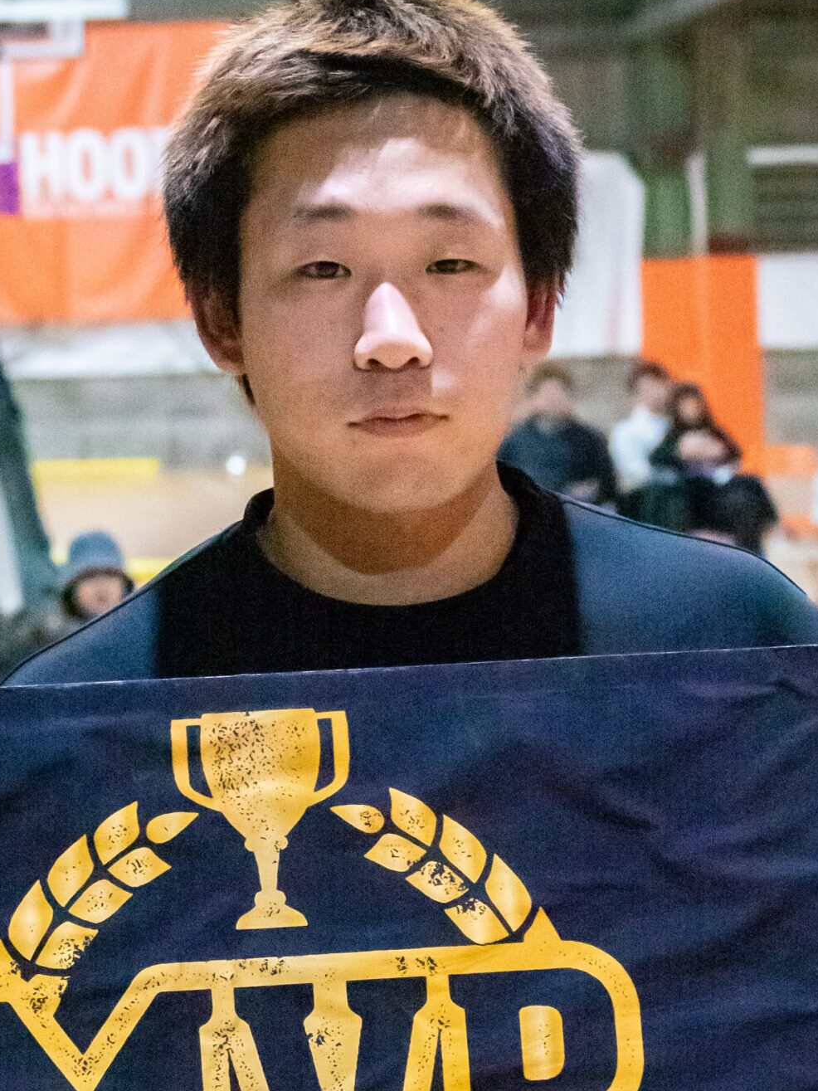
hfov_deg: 10.0
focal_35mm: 148
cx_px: 398
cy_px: 906
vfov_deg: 13.3
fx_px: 4664
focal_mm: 38
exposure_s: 1/125
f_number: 4
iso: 6400
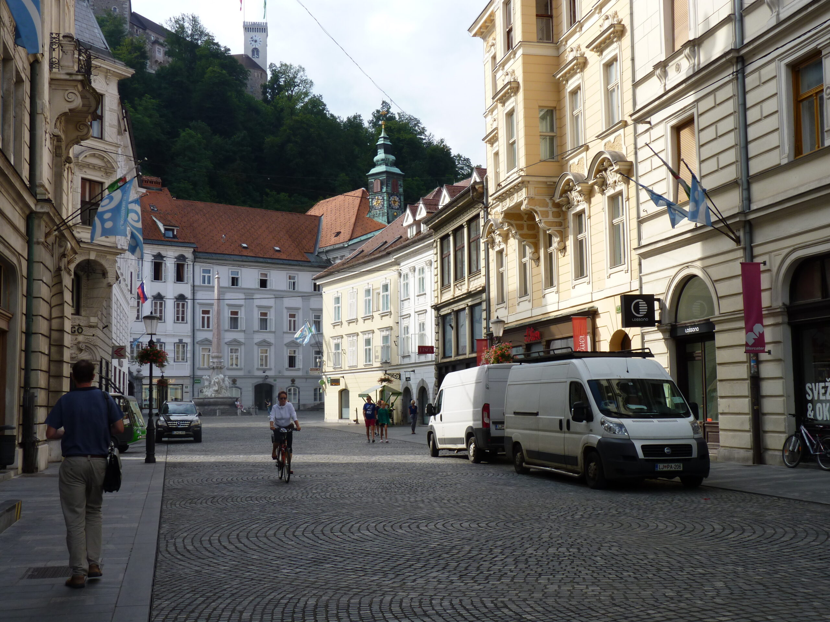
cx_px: 415
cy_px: 311
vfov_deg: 34.3
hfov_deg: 44.8
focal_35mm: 42
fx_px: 1007
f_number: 5
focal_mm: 7.4
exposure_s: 1/250
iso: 80
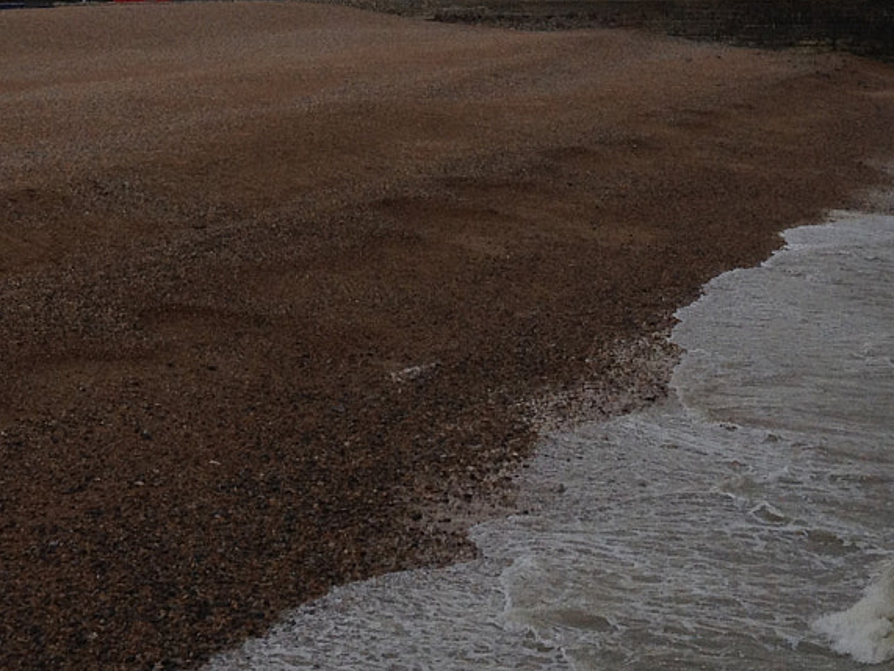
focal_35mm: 98
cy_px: -94
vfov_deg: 14.7
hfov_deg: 20.0
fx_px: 2533
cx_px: 319
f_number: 2.4
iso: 50
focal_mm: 4.28
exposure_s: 1/1151
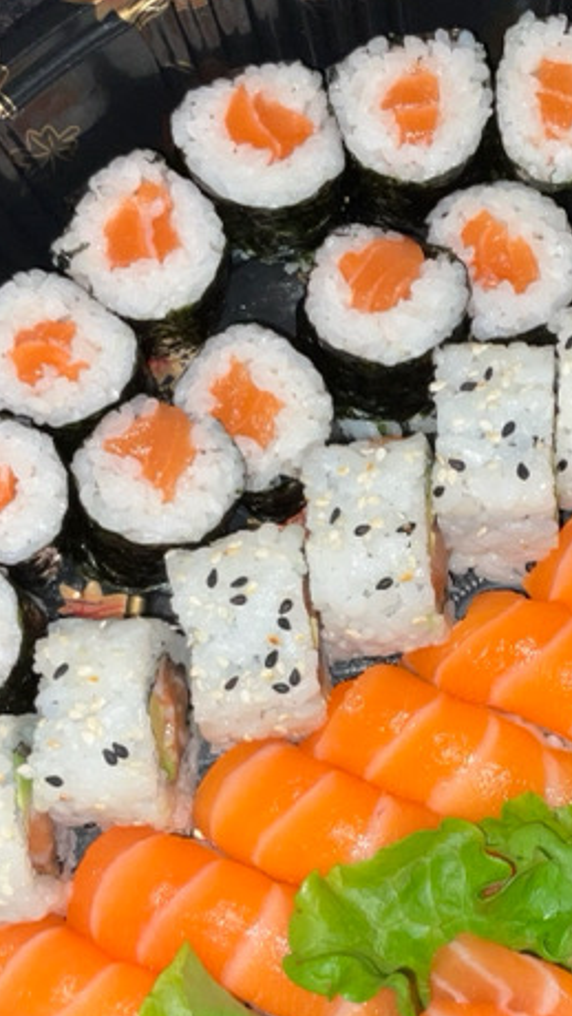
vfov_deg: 37.6
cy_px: 647
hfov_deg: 21.4
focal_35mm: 55
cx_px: 508
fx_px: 1482
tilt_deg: -82.3
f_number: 1.8
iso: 16
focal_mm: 3
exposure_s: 1/71
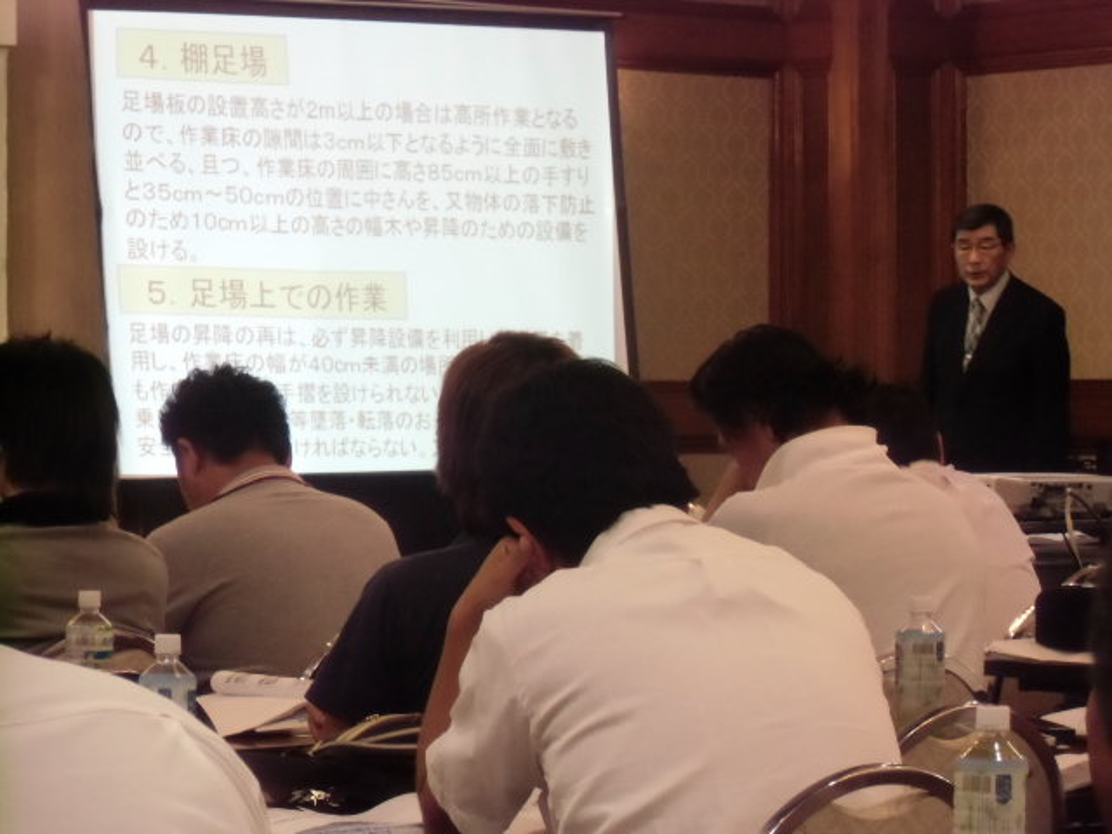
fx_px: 3951
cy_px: 417
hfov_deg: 16.0
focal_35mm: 123
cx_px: 556
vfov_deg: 12.0
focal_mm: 21.79
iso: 800
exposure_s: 1/60
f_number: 5.5
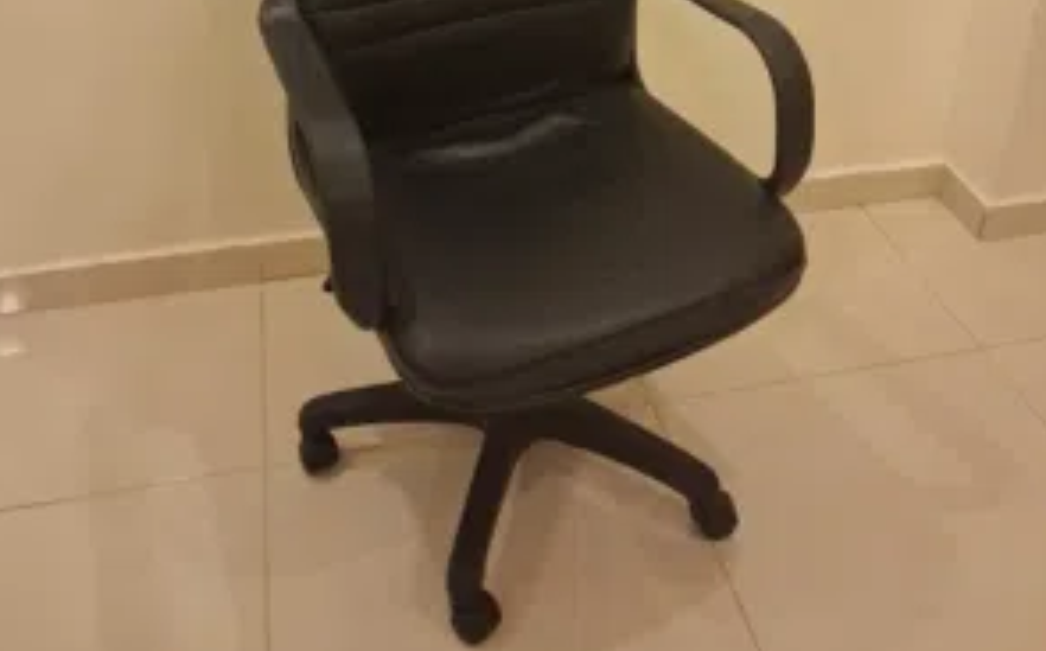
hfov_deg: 50.4
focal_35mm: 39
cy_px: -7
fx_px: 1110
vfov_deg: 30.3
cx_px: 523
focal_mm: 4
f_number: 1.8
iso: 400
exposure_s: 1/100
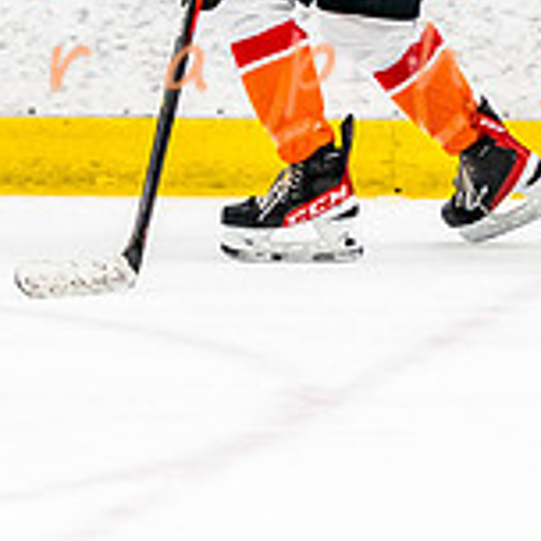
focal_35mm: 677
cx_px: 268
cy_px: -190
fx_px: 11971
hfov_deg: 2.6
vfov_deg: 2.6
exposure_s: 1/640
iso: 1800
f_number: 2.8
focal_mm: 135
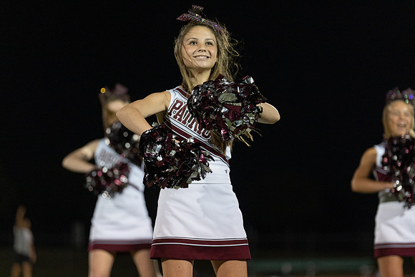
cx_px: 208
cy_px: 138
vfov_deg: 10.3
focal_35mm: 133
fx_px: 1533
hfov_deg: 15.4
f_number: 2.8
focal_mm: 133
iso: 1600
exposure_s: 1/1000
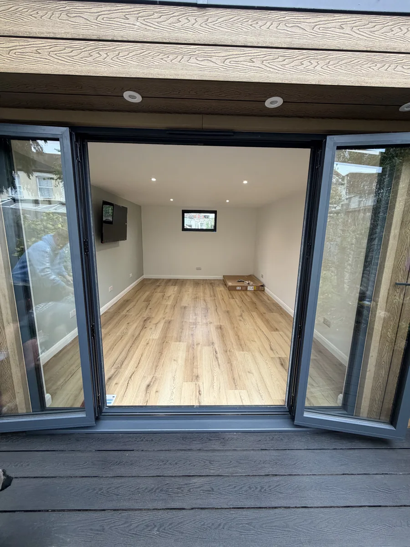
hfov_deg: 85.7
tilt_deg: -10.6
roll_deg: -1.4
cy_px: 274
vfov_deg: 102.1
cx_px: 205
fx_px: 221
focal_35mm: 14
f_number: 2.2
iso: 200
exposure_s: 1/100
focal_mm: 2.22
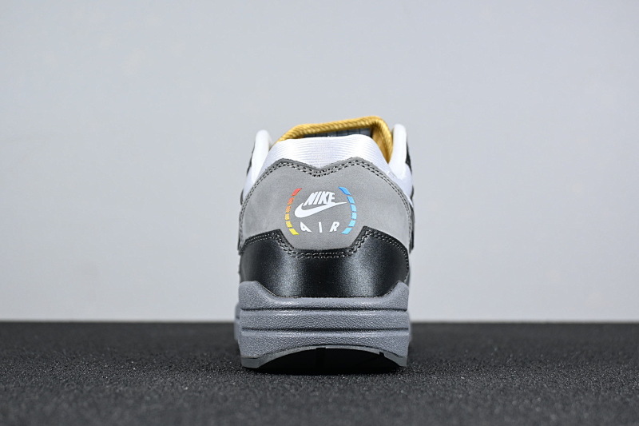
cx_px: 320
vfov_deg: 22.6
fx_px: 1065
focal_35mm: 60
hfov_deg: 33.4
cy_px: 213
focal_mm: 40
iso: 720
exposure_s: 1/125
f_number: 5.6
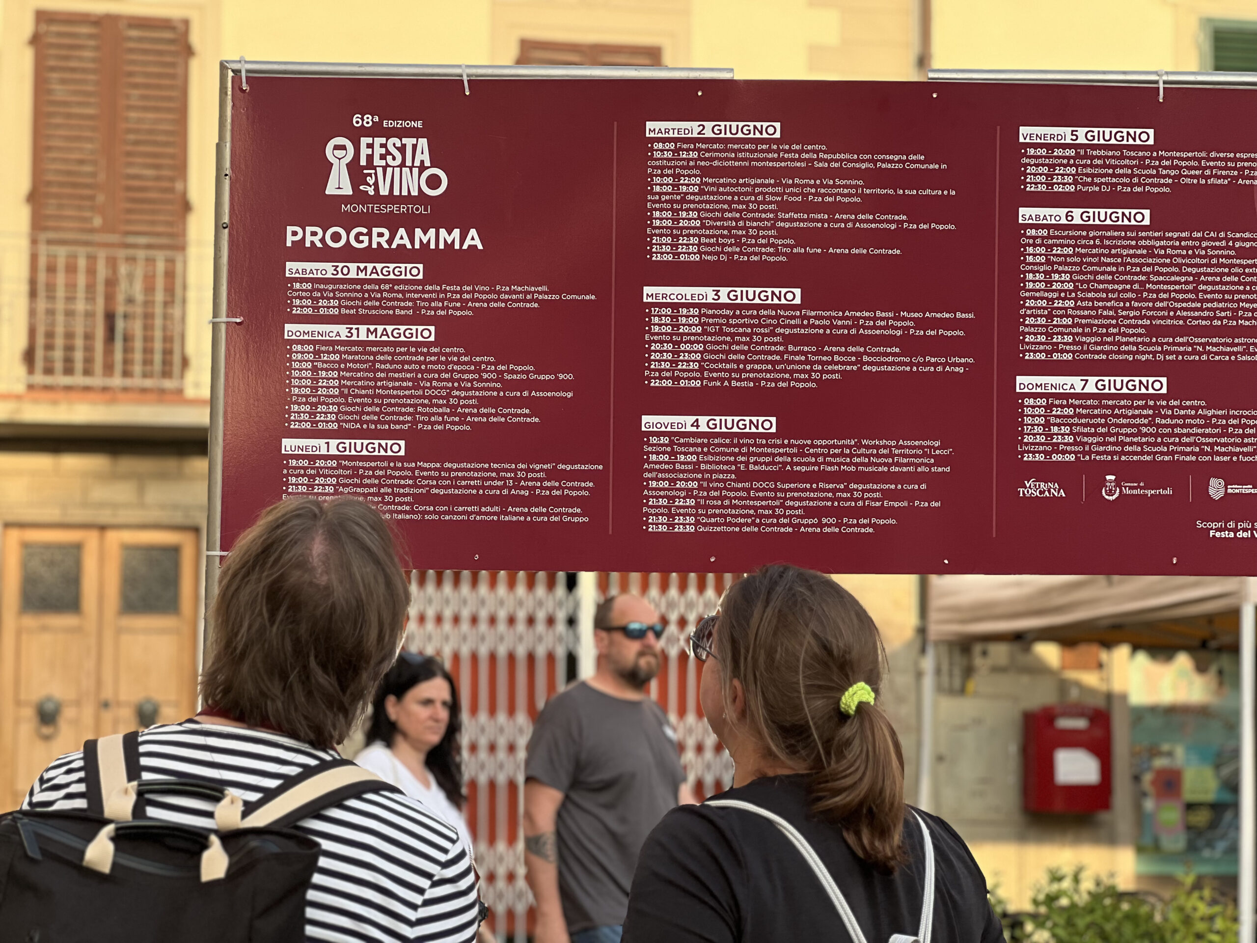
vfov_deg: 19.1
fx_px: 2796
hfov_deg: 25.3
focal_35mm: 77
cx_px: 628
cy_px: 472
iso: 32
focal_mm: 9
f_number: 2.8
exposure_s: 1/121
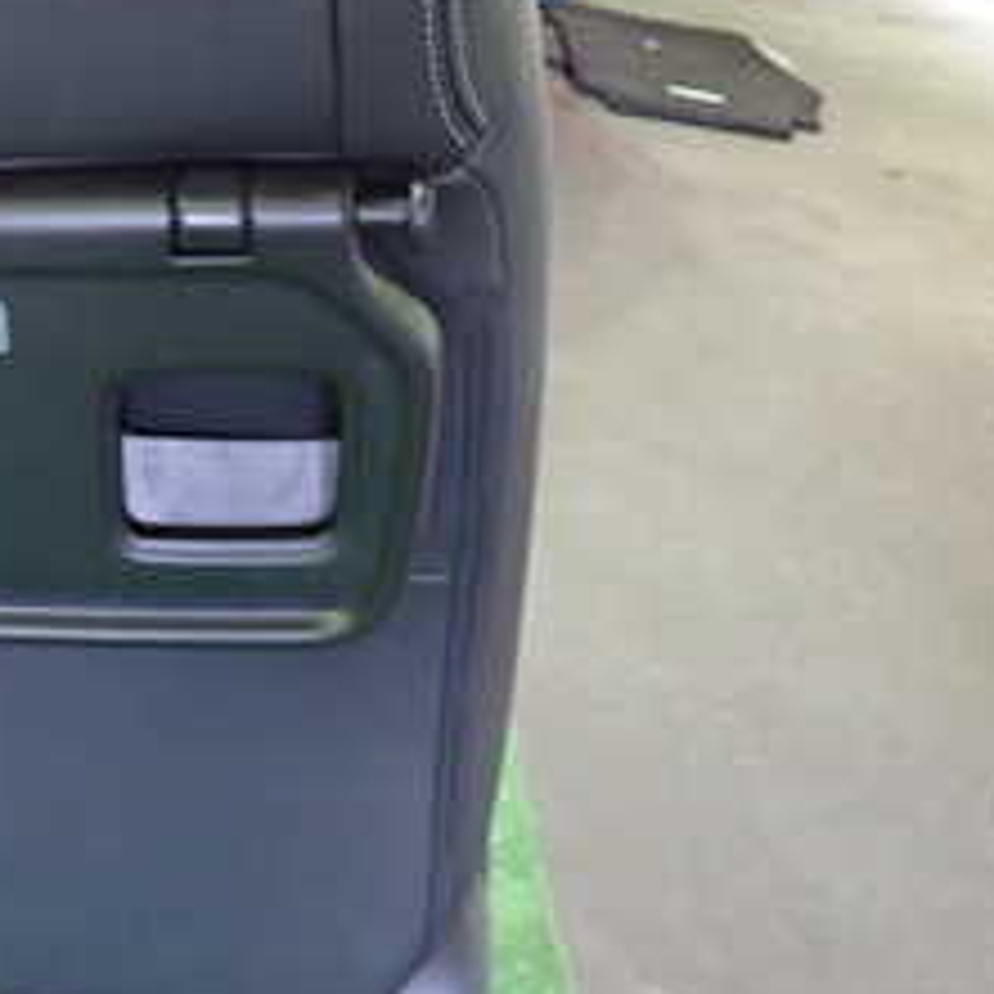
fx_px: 1949
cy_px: 553
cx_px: -76
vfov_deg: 28.6
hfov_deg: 26.5
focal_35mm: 60
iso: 500
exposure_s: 1/30
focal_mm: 4.5
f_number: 2
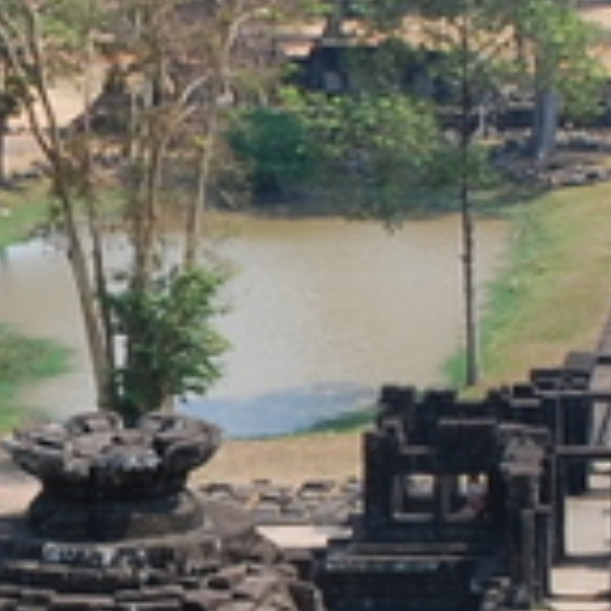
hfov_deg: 9.0
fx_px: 3834
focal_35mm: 192
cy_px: 373
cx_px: -42
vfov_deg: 9.1
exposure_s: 1/160
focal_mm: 18
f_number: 6.3
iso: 100
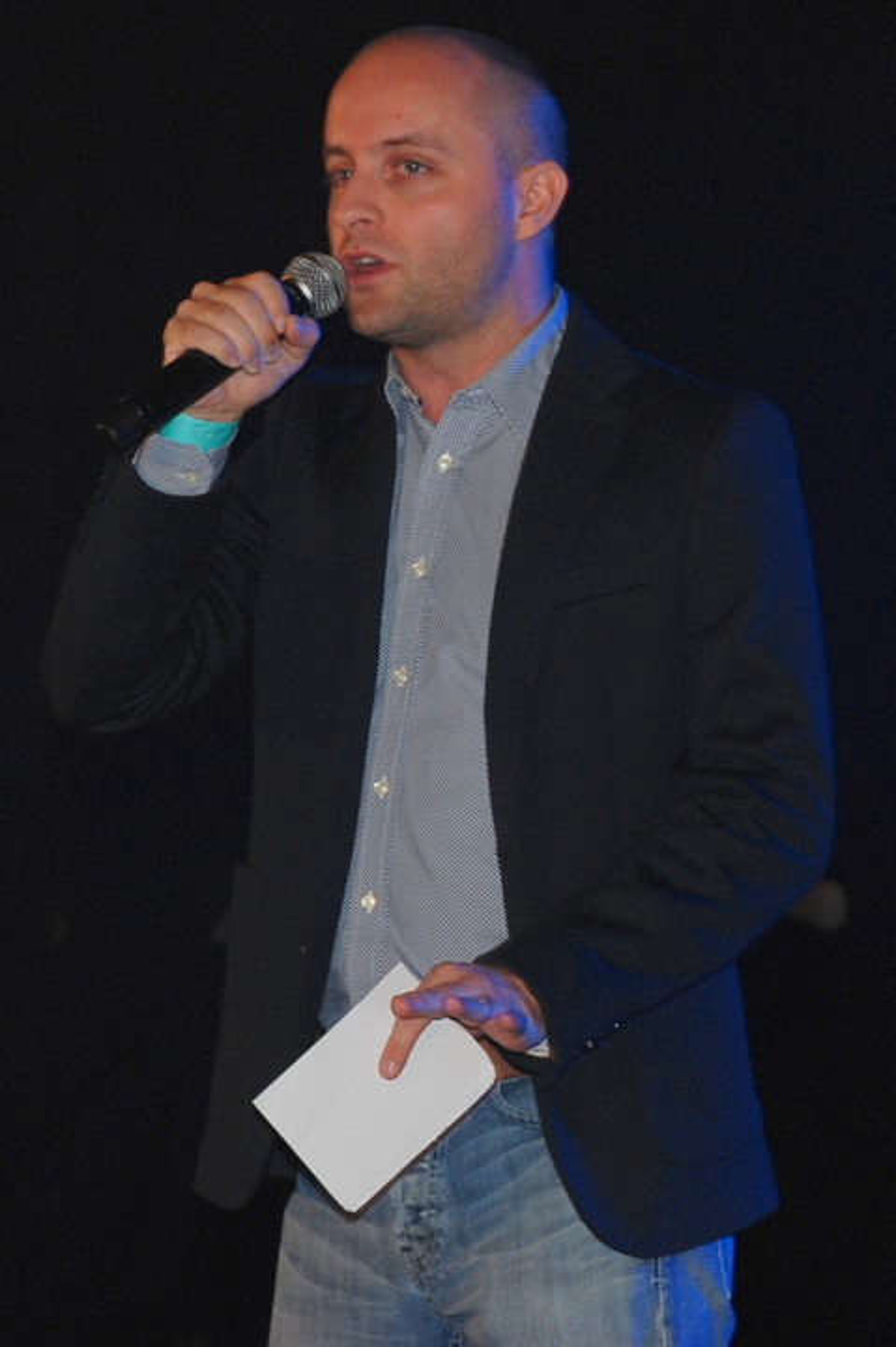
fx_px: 4486
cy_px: 674
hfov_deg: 11.4
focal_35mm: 120
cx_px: 448
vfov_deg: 17.1
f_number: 5.6
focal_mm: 80
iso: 320
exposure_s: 1/60
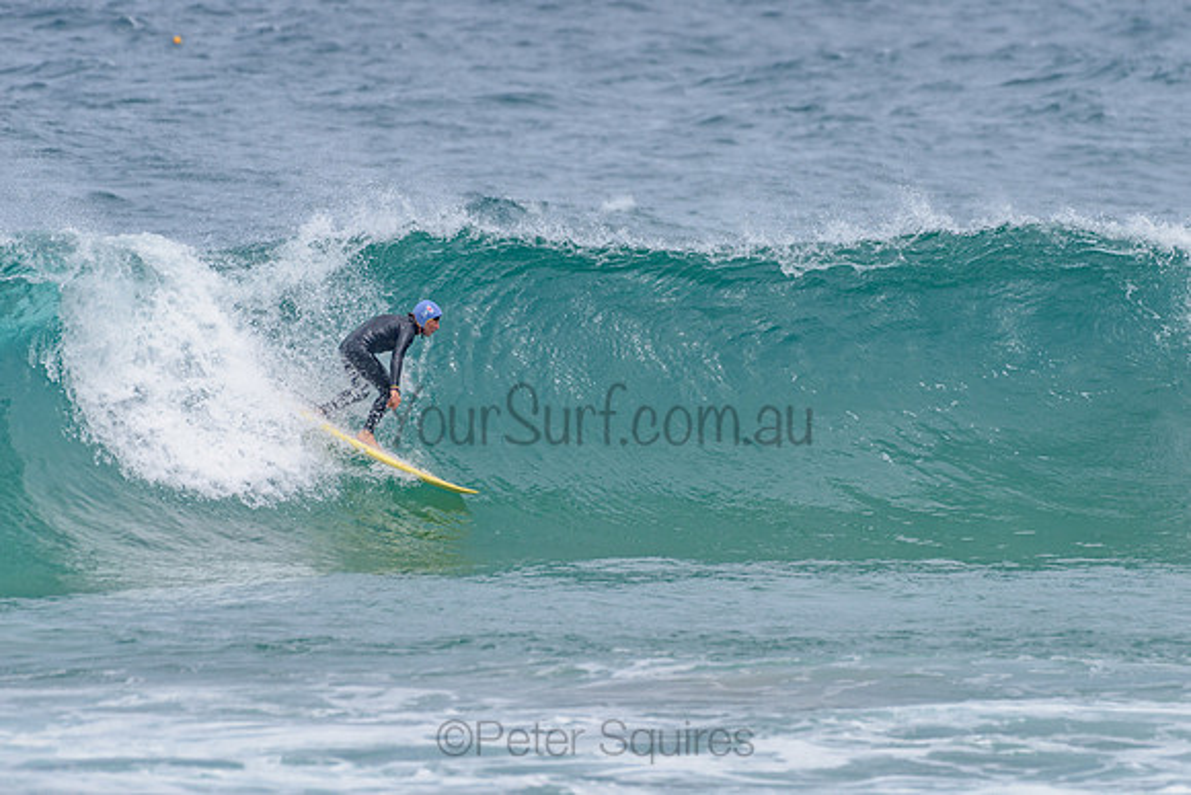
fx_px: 20276
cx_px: 696
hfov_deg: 3.4
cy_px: 372
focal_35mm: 613
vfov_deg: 2.2
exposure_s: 1/2000
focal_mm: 500
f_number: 5.6
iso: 160
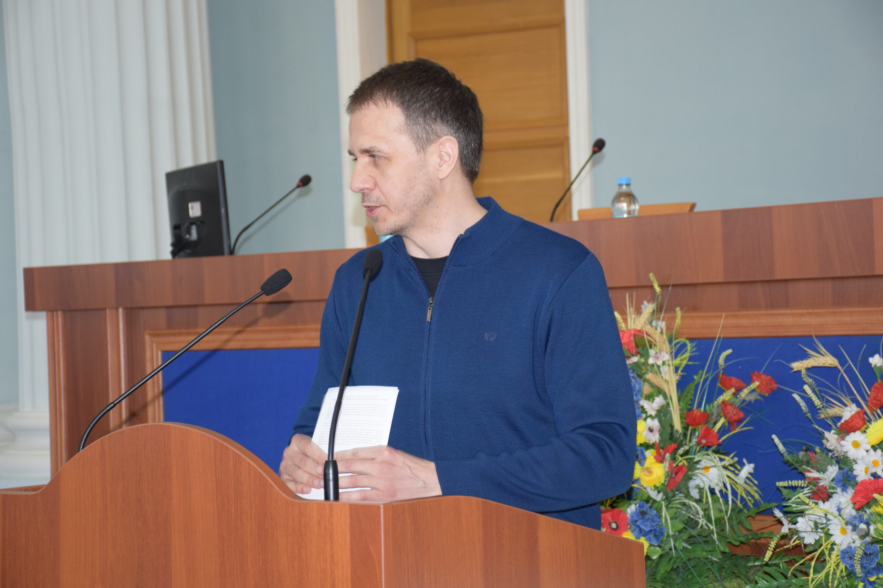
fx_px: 2060
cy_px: 294
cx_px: 442
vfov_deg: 16.3
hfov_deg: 24.2
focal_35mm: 84
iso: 560
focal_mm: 56
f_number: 4.8
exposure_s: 1/30
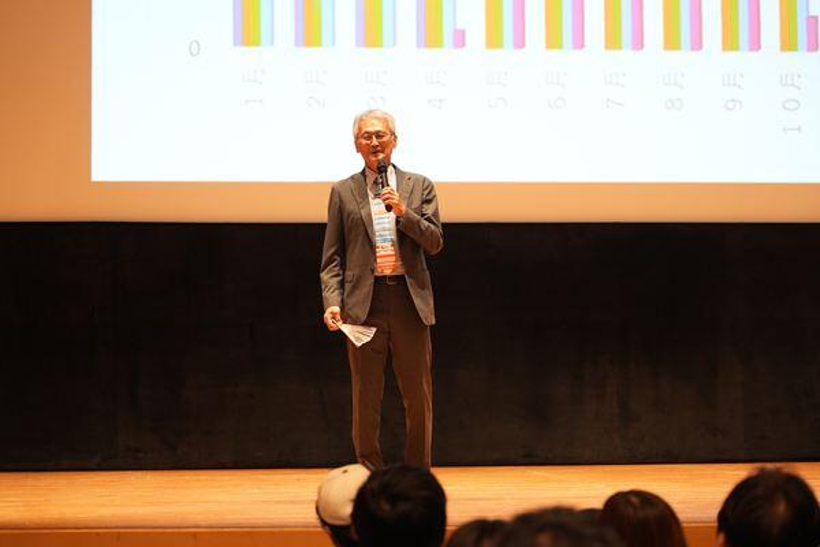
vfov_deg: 13.0
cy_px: 274
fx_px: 2391
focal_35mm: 105
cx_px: 410
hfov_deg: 19.5
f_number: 4.5
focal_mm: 105
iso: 5000
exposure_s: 1/125
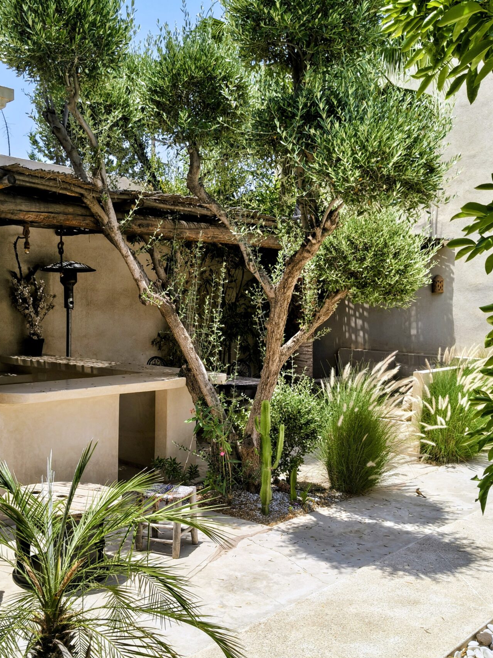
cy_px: 343
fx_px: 684
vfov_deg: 51.3
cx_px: 185
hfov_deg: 39.4
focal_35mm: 36
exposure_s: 1/810
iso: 100
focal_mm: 5.56
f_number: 1.8
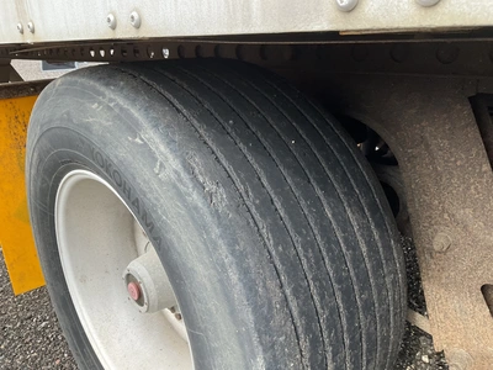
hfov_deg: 61.7
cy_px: 185
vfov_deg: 48.2
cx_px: 246
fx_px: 413
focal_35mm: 29
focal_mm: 3
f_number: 1.8
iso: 25
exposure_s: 1/198
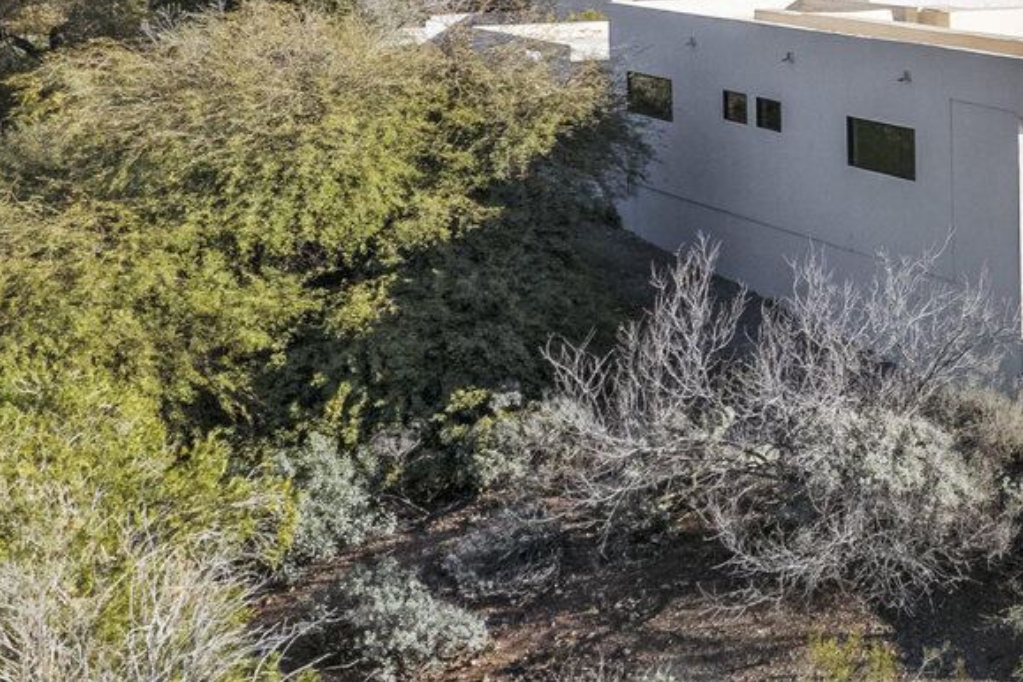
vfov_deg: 17.6
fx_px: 2159
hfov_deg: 22.4
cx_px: 1495
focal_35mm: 76
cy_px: 48
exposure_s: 1/160
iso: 100
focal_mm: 8.38
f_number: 2.8
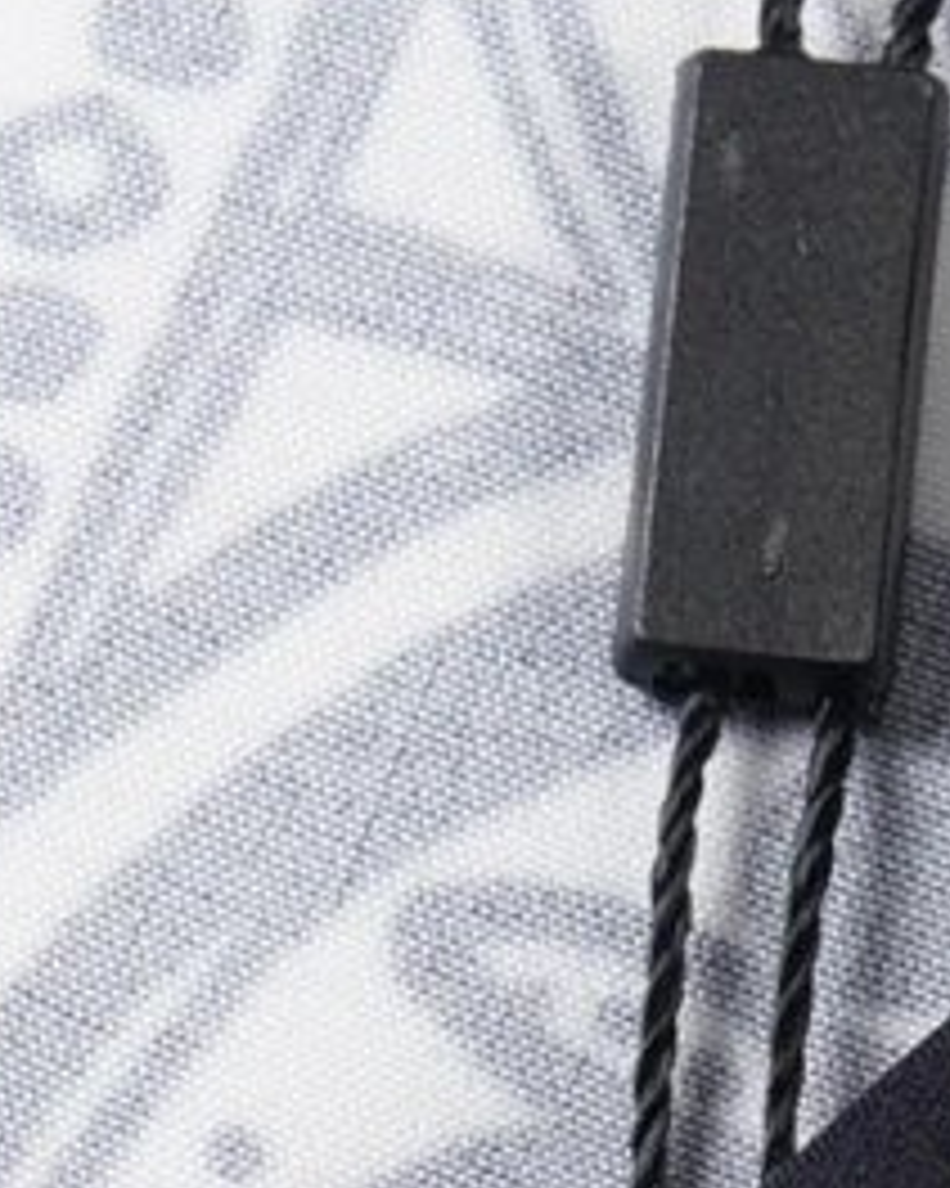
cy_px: 454
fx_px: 16000
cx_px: -428
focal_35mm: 455
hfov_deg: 3.4
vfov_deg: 4.3
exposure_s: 1/100
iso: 160
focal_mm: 50
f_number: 10
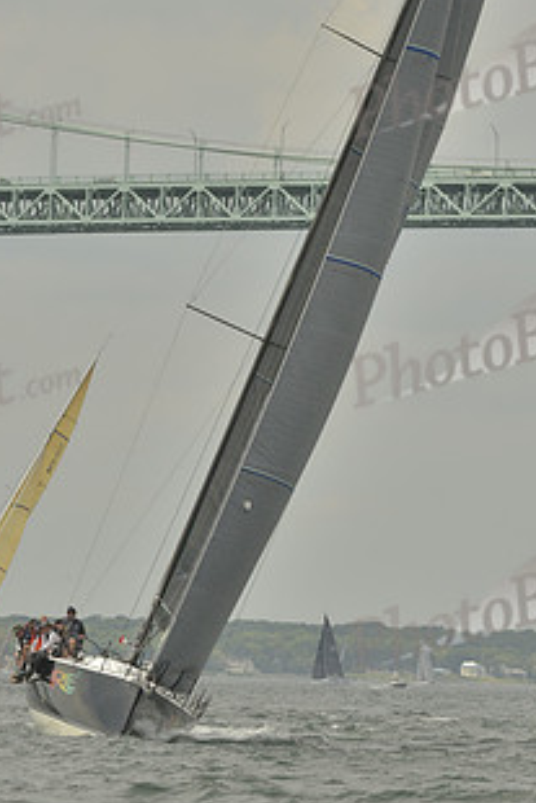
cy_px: 243
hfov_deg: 3.5
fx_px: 8767
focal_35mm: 393
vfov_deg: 5.2
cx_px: 216
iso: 280
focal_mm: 210
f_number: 9
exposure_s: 1/1000
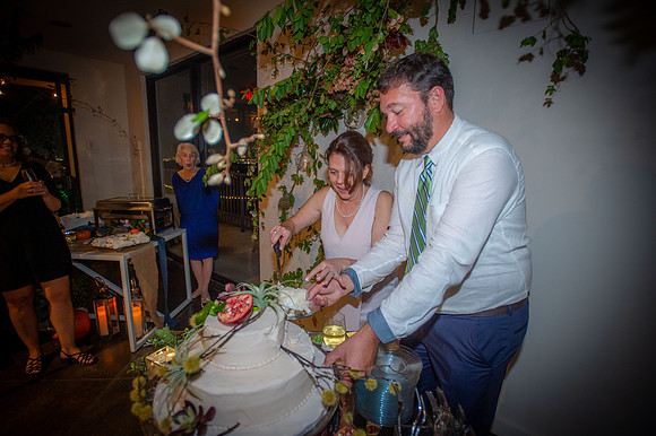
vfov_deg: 70.4
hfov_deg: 93.3
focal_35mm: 17
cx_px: 328
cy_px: 218
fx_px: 310
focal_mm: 17
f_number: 2.8
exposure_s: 1/80
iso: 1600
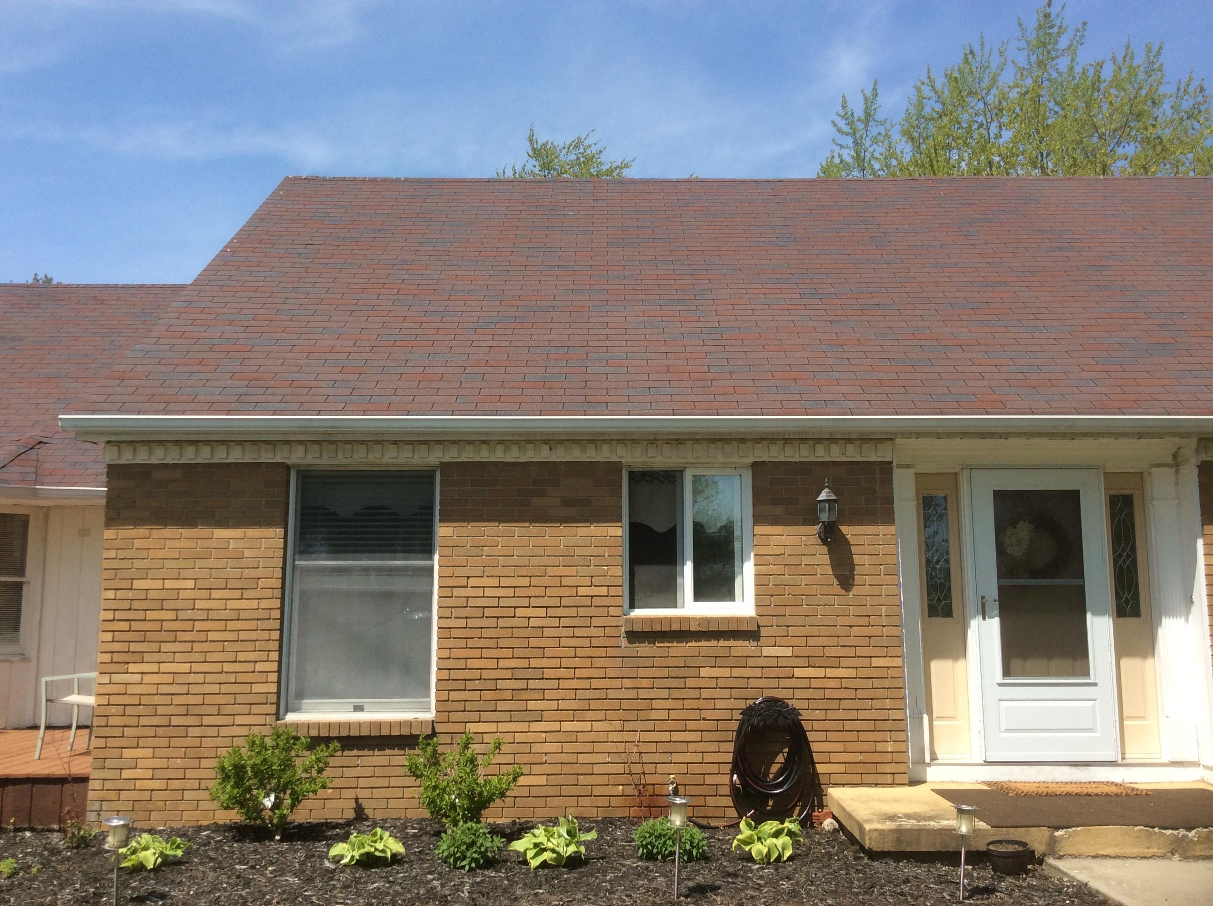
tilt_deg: +7.5
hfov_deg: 56.9
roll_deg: +0.1
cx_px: 606
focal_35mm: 32
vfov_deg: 44.1
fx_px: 1120
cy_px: 453
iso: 32
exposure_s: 1/1330
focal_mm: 3.3
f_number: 2.4
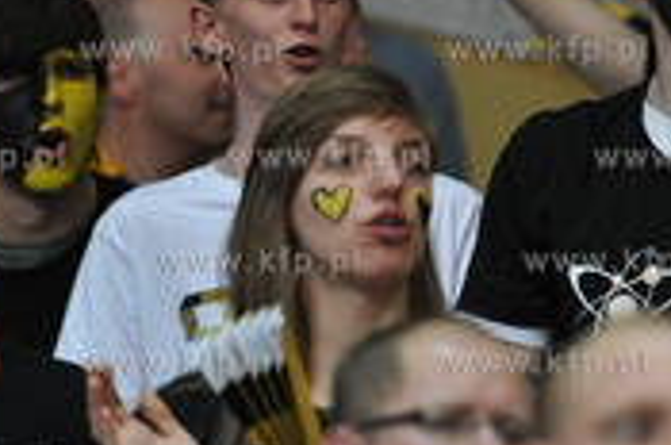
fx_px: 8502
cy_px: 207
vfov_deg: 3.0
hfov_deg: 4.5
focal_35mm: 457
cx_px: 464
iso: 1600
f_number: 2.8
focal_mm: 200
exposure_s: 1/800
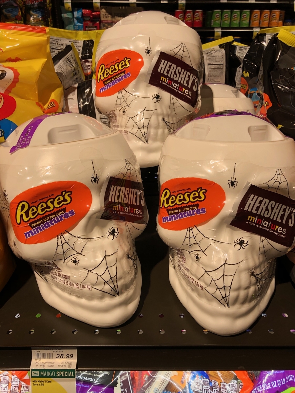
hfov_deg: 49.7
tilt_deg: -26.9
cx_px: 148
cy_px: 196
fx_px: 318
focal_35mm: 28
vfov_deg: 63.4
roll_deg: +0.7
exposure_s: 1/120
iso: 32
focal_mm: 3.99
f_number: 1.8
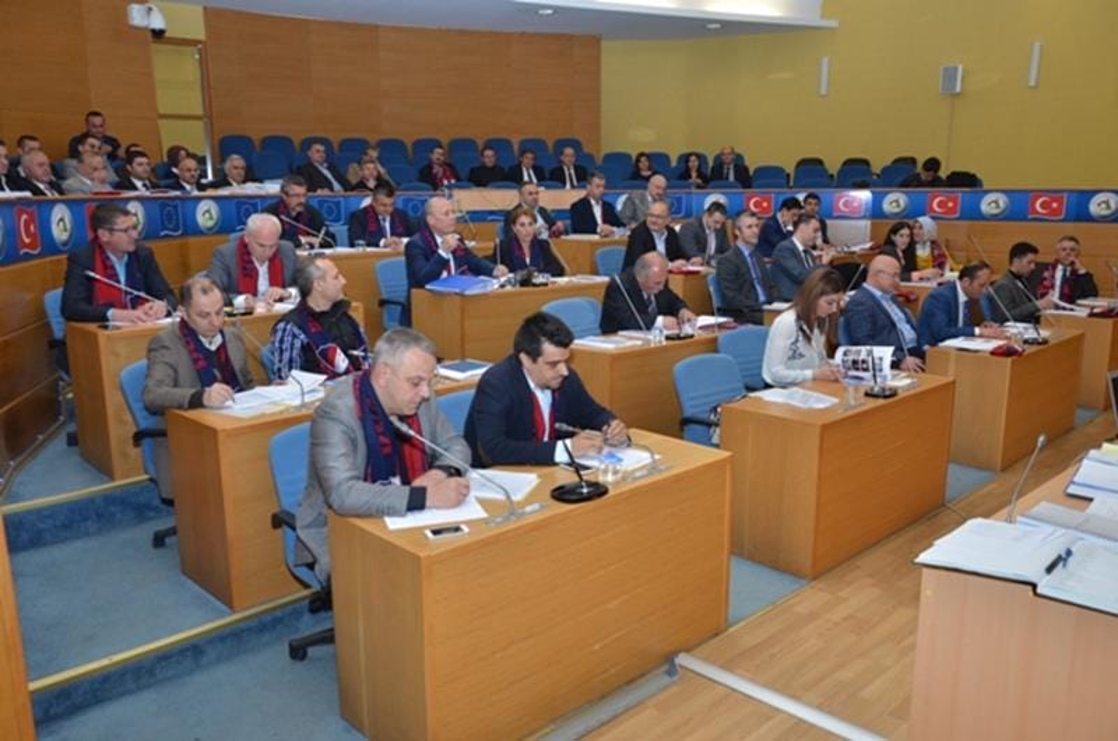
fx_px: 837
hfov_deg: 67.5
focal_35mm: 27
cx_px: 559
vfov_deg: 47.7
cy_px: 370
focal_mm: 18
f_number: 3.5
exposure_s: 1/250
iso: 800
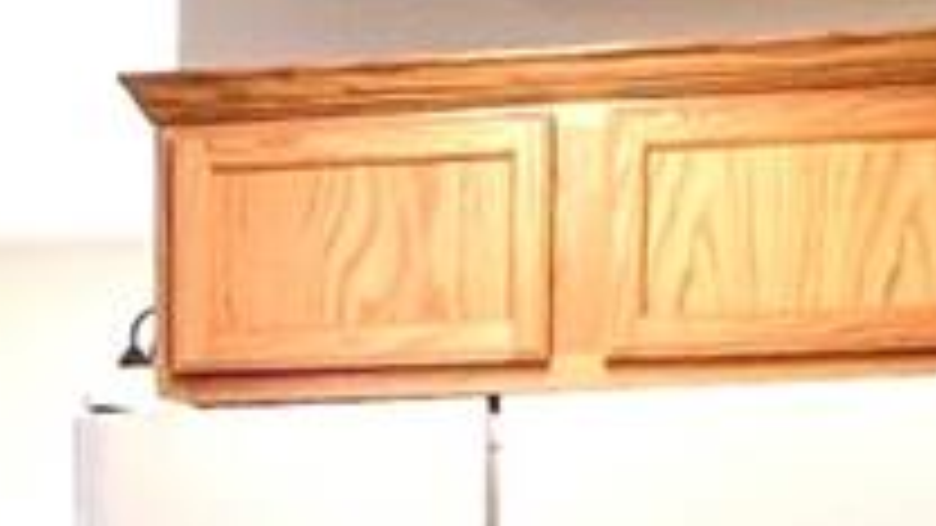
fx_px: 2432
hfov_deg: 21.4
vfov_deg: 11.0
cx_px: 144
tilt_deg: -7.6
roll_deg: +0.3
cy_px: 1128
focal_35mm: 98
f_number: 1.8
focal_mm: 1.57
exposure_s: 1/120
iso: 250
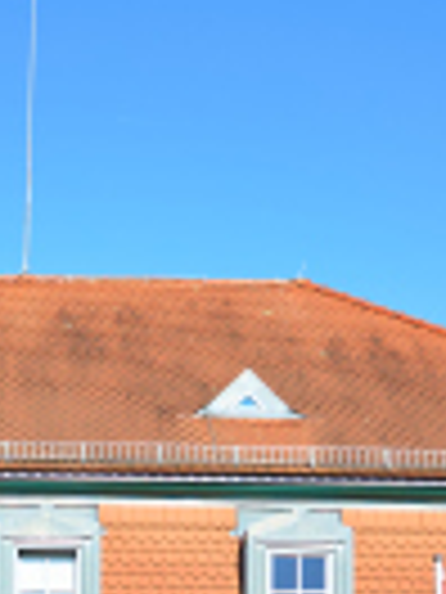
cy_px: 772
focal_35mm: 134
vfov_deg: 14.1
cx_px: 7
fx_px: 2302
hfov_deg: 11.0
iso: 125
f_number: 4
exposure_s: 1/640
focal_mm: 32
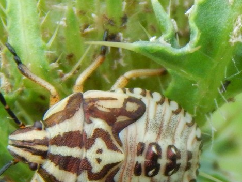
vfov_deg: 4.5
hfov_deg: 6.0
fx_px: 2315
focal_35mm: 331
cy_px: 139
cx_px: 107
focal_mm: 32.8
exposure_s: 1/200
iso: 400
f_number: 5.3
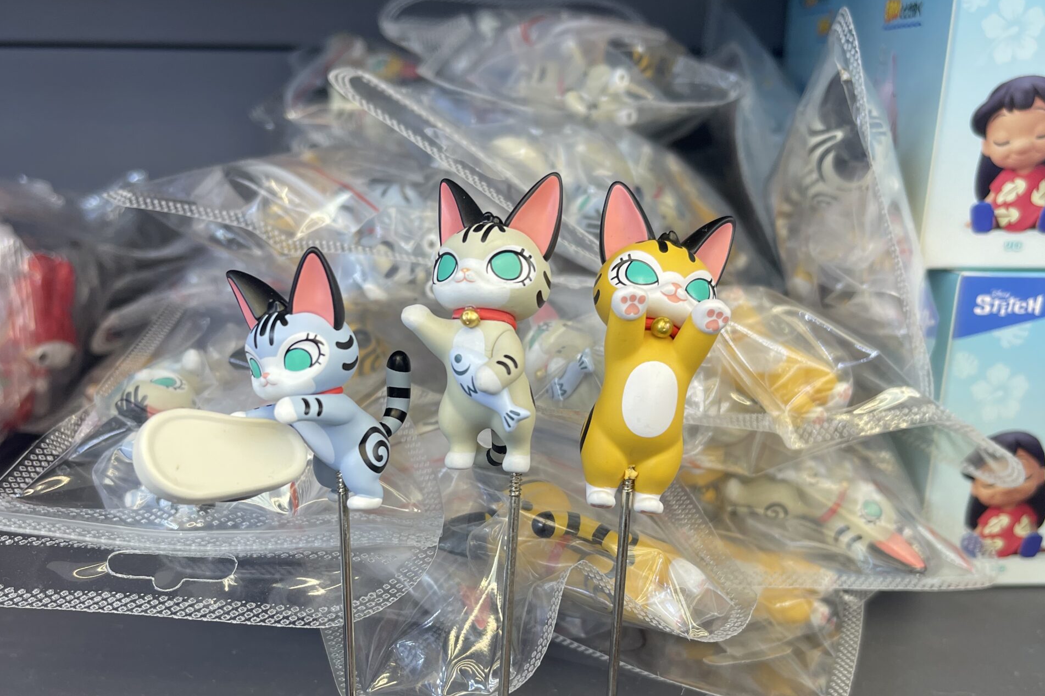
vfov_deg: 37.3
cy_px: 477
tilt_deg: -20.4
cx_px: 519
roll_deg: +0.0
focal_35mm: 35
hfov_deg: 54.4
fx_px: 1016
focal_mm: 5.1
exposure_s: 1/100
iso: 40
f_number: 1.6
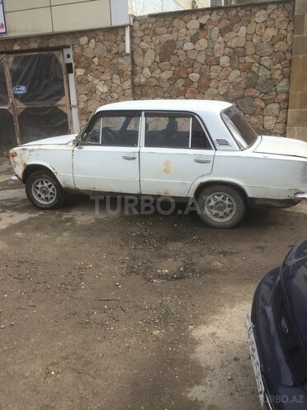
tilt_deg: -17.3
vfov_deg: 61.7
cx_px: 154
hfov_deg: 48.2
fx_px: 343
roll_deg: +4.0
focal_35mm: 29
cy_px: 205
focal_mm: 4.15
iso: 32
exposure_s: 1/1208
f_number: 2.2
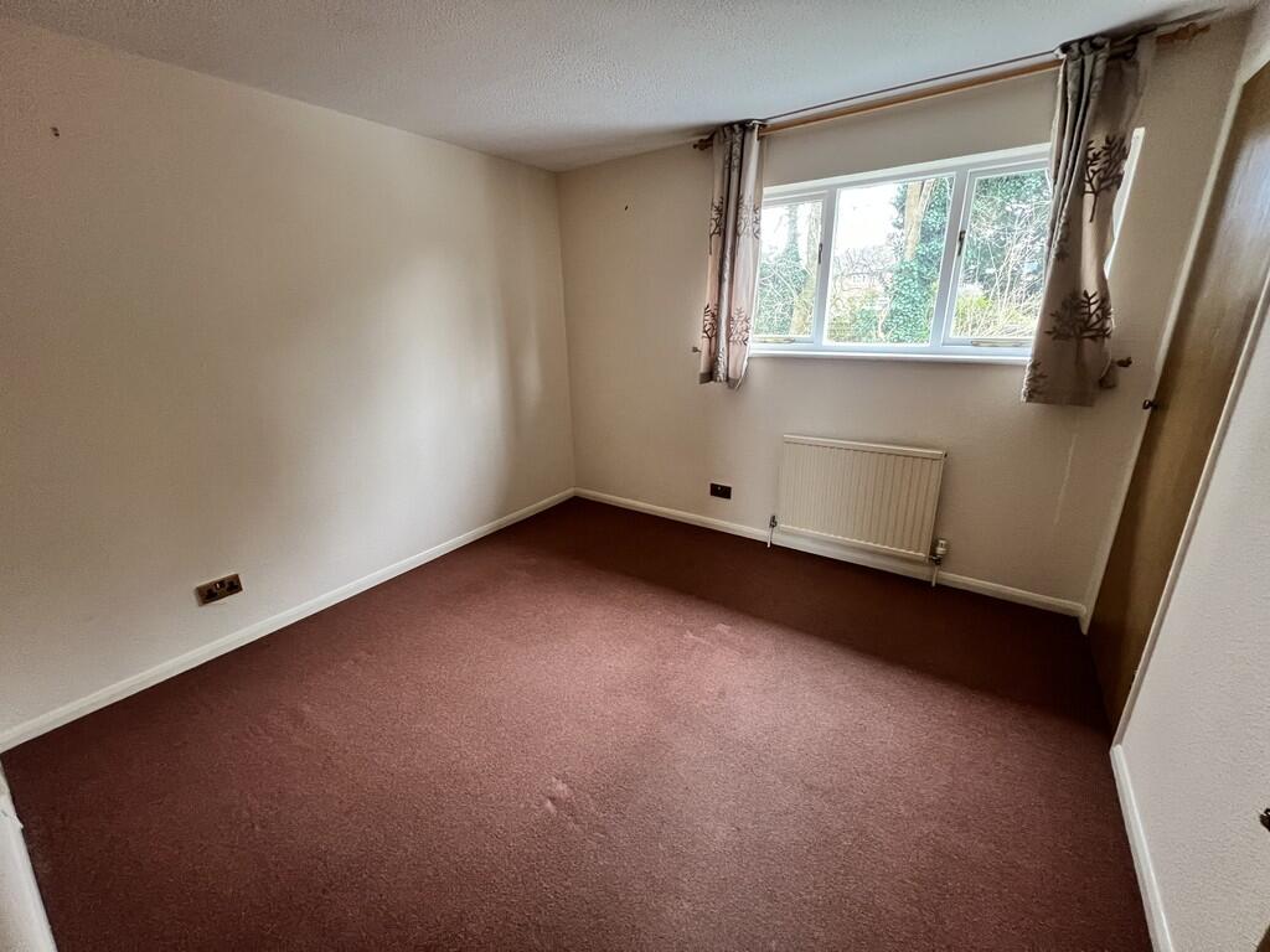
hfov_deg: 106.2
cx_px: 635
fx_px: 477
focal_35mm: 13
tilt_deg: -17.2
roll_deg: +1.5
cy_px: 476
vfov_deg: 89.9
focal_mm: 1.57
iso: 500
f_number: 1.8
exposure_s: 1/50
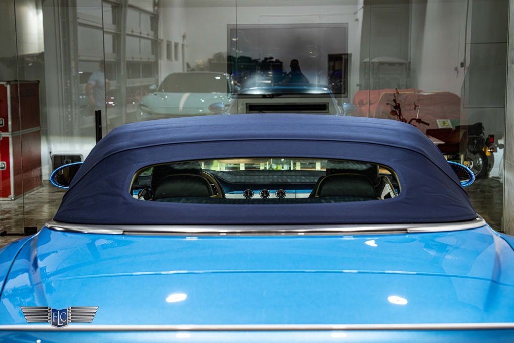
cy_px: 172
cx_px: 257
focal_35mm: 66
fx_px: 942
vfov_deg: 20.6
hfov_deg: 30.5
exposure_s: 1/30
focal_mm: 66
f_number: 5
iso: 1600
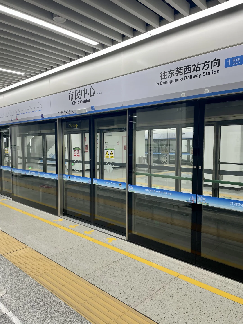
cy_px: 162
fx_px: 243
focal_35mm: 26
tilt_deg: -4.6
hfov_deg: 53.1
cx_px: 122
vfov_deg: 67.3
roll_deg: +0.8
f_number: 1.6
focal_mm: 4.2
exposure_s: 1/100
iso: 50
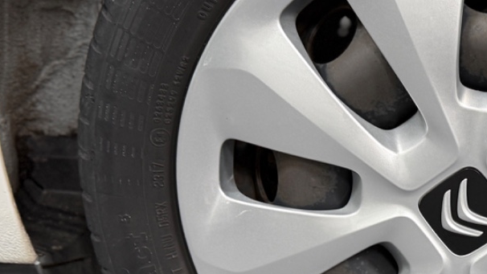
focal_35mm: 69
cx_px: 470
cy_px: 198
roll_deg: -0.1
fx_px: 891
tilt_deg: -20.4
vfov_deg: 17.4
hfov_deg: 28.9
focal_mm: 6.76
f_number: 1.78
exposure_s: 1/50
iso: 125
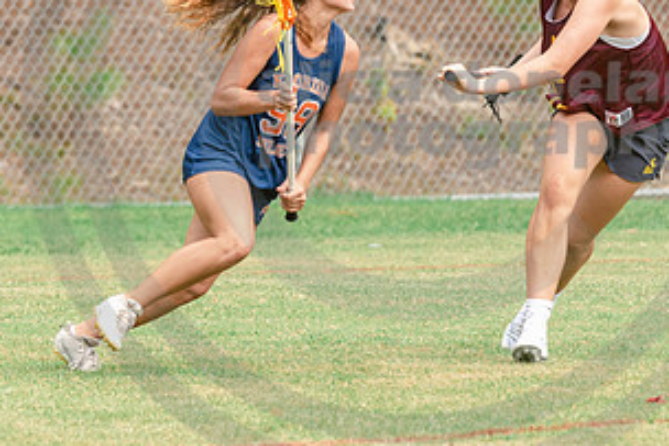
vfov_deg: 2.4
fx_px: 10690
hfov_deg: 3.6
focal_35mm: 575
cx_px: 282
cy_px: 145
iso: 250
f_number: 4
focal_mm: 200
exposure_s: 1/1000
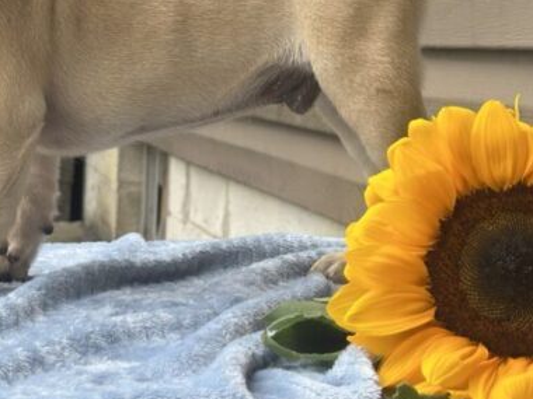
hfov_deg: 19.4
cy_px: 11
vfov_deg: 14.4
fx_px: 1555
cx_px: 177
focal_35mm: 101
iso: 80
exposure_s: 1/299
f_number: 1.78
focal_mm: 6.86
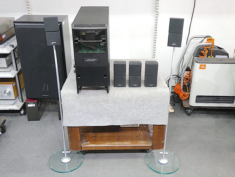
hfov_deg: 50.1
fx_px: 251
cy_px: 88
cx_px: 118
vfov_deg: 38.7
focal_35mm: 37
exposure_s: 1/8
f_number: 3.7
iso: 200
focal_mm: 6.7
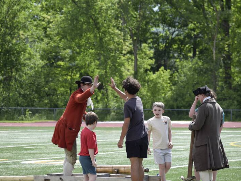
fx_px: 1647
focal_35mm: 237
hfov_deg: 8.4
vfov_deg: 6.3
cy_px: 91
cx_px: 117
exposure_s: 1/640
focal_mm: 145
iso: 200
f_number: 6.3
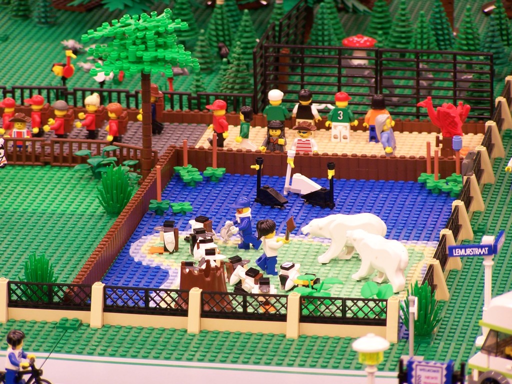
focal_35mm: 238
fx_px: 3520
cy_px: 192
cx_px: 256
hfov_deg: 8.3
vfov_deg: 6.2
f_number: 3.3
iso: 80
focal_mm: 39.5
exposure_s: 1/2
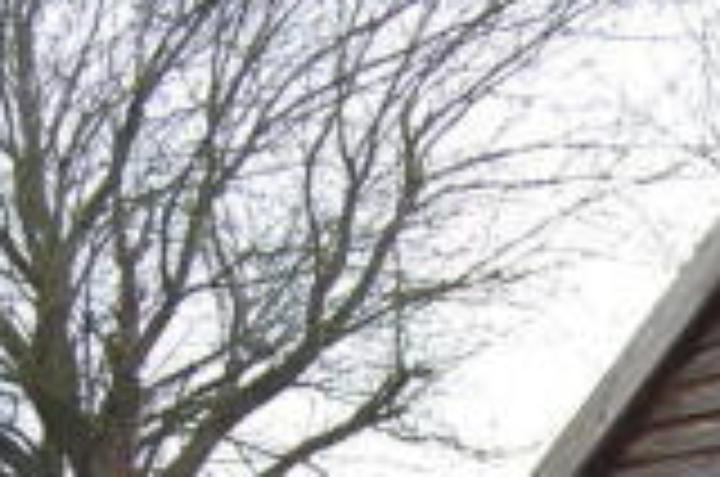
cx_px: 724
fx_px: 2216
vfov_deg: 11.9
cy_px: 666
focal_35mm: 111
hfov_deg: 18.0
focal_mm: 18
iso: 400
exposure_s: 1/500
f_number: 3.5
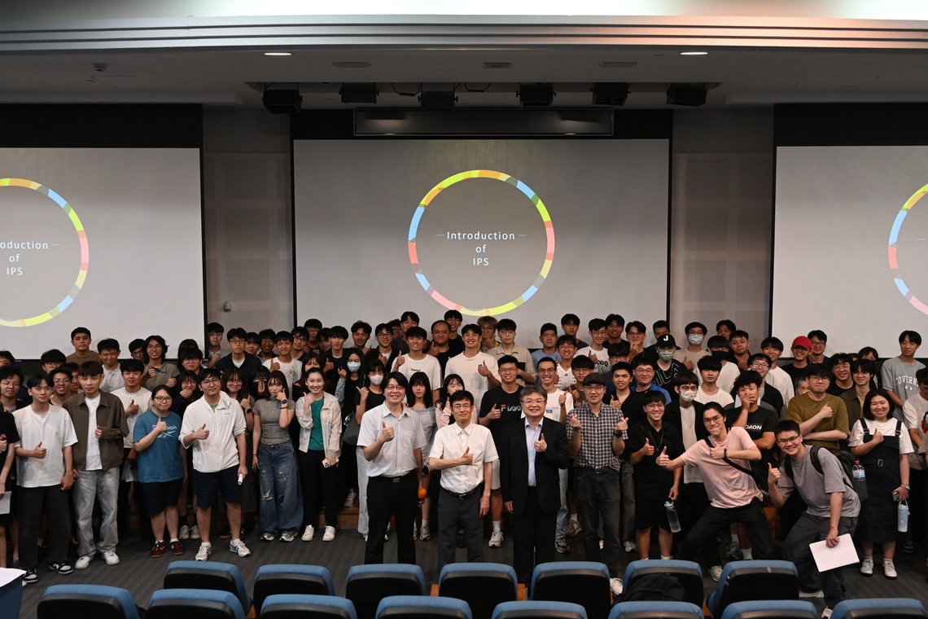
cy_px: 310
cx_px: 464
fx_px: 902
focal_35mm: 35
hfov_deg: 54.4
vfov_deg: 37.9
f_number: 4
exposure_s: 1/125
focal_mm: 35
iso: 2200
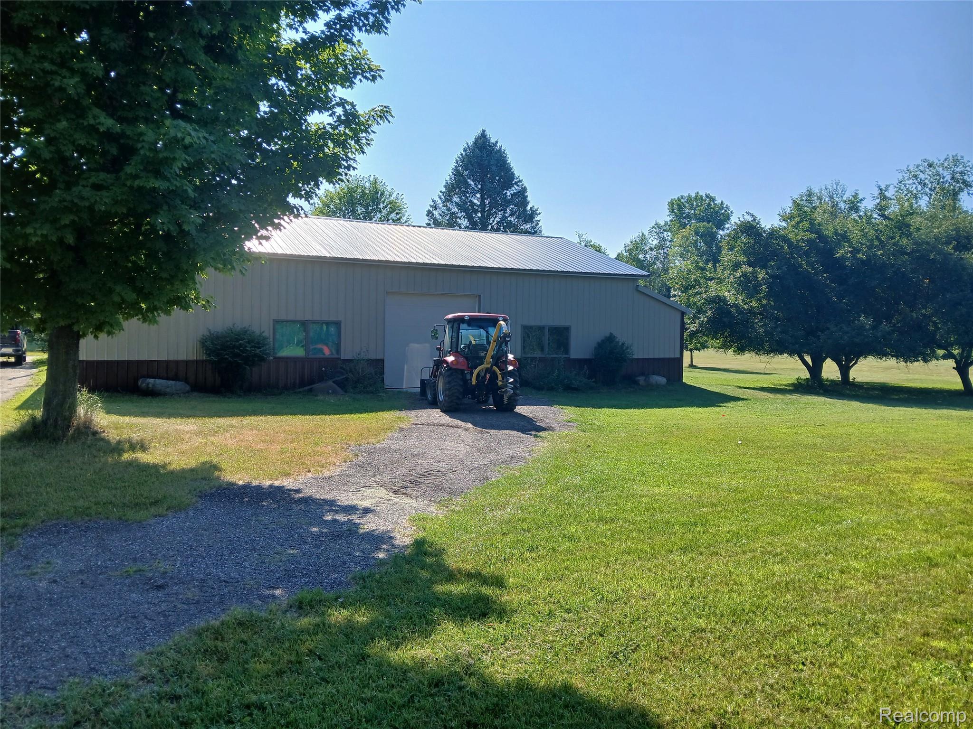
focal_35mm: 26
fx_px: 731
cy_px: 364
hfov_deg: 67.3
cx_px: 486
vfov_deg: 53.1
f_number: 1.8
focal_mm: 3.98
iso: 20
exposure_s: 1/607
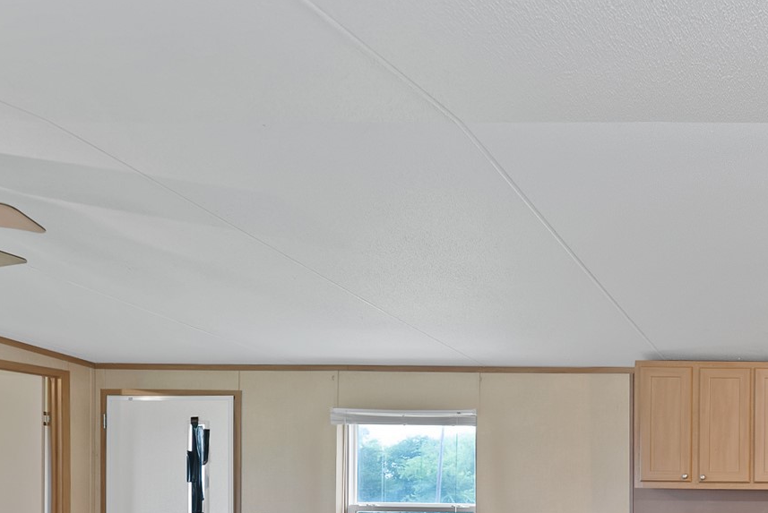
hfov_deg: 46.6
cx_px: 858
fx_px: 598
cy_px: 500
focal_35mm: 28
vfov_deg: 41.2
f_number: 2.8
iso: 640
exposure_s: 1/10
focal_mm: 12
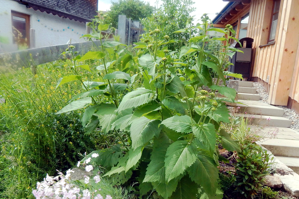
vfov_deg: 39.3
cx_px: 161
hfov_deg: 57.2
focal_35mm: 33
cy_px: 139
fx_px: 274
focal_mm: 4
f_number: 3
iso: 125
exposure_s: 1/1000
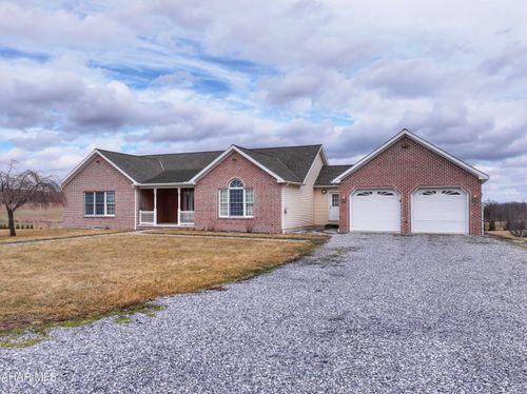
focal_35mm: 24
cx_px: 264
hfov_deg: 71.6
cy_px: 197
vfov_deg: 56.7
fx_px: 365
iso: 100
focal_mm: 12.29
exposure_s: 1/240
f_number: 2.8
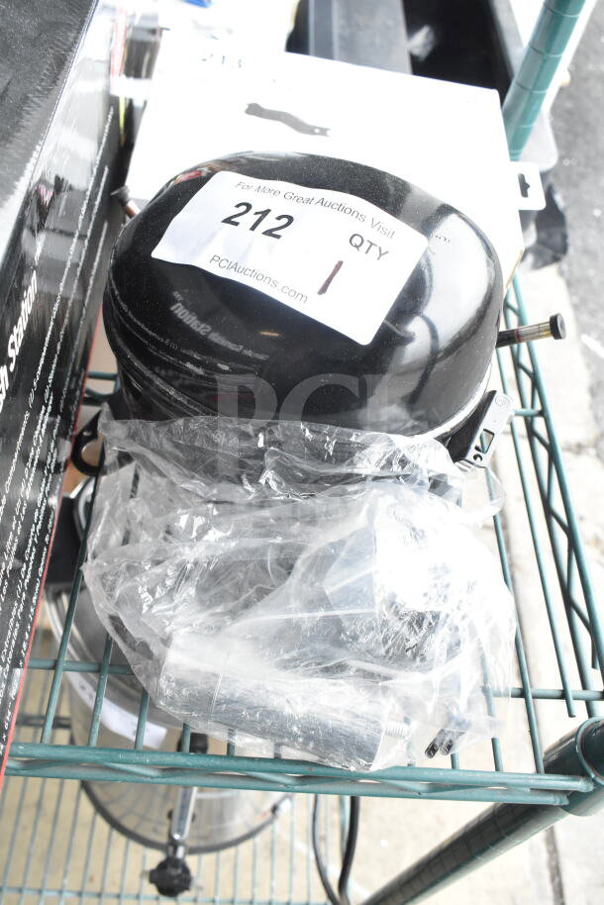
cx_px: 302
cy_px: 452
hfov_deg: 40.0
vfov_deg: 57.2
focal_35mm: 33
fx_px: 830
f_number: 6.3
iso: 1600
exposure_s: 1/160
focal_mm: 22
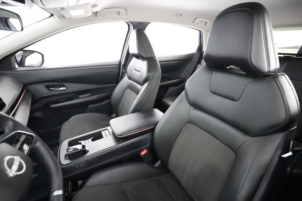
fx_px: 143
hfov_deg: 93.3
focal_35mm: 17
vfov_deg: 70.4
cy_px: 100
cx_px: 151
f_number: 2.8
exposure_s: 1/40
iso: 12800
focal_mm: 17
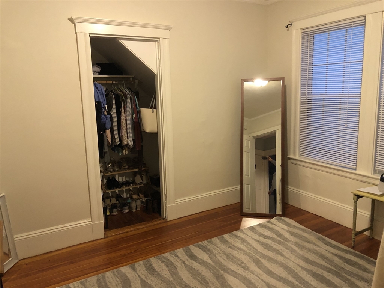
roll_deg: +1.5
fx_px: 311
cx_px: 192
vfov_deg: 49.7
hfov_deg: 63.4
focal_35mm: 28
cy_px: 144
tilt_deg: -10.8
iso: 100
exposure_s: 1/7
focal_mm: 4
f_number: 1.8
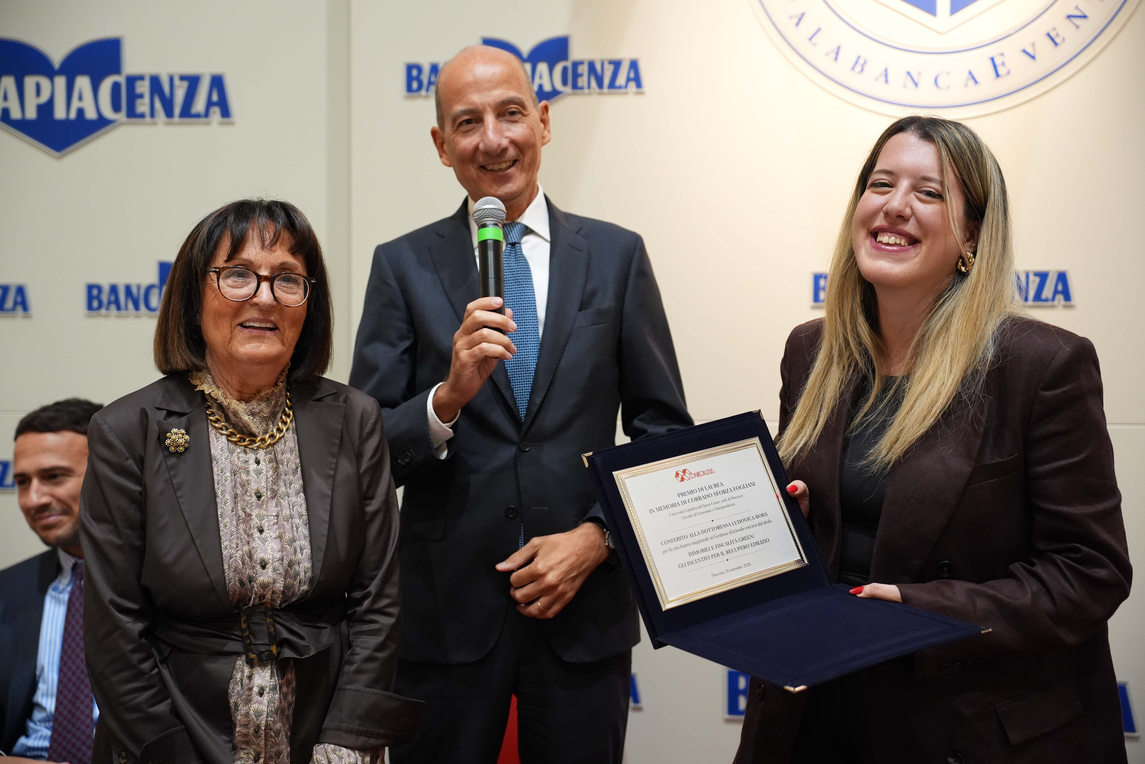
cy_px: 382
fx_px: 1558
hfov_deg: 40.3
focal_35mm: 49
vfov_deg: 27.5
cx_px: 572
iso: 3200
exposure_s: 1/200
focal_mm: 49
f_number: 2.8
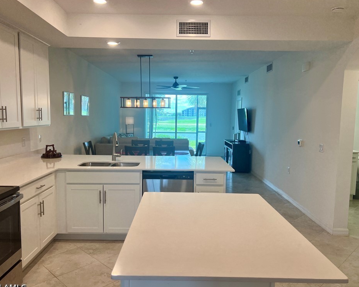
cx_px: 176
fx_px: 297
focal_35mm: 28
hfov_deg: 62.2
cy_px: 146
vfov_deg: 51.5
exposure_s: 1/153
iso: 64
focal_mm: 5.7
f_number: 1.5
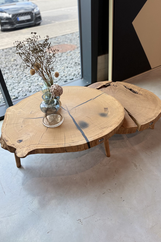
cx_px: 80
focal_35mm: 25
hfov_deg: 51.3
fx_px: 168
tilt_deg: -39.3
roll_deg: +3.8
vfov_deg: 71.5
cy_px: 121
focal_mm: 6.76
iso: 64
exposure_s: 1/240
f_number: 1.78
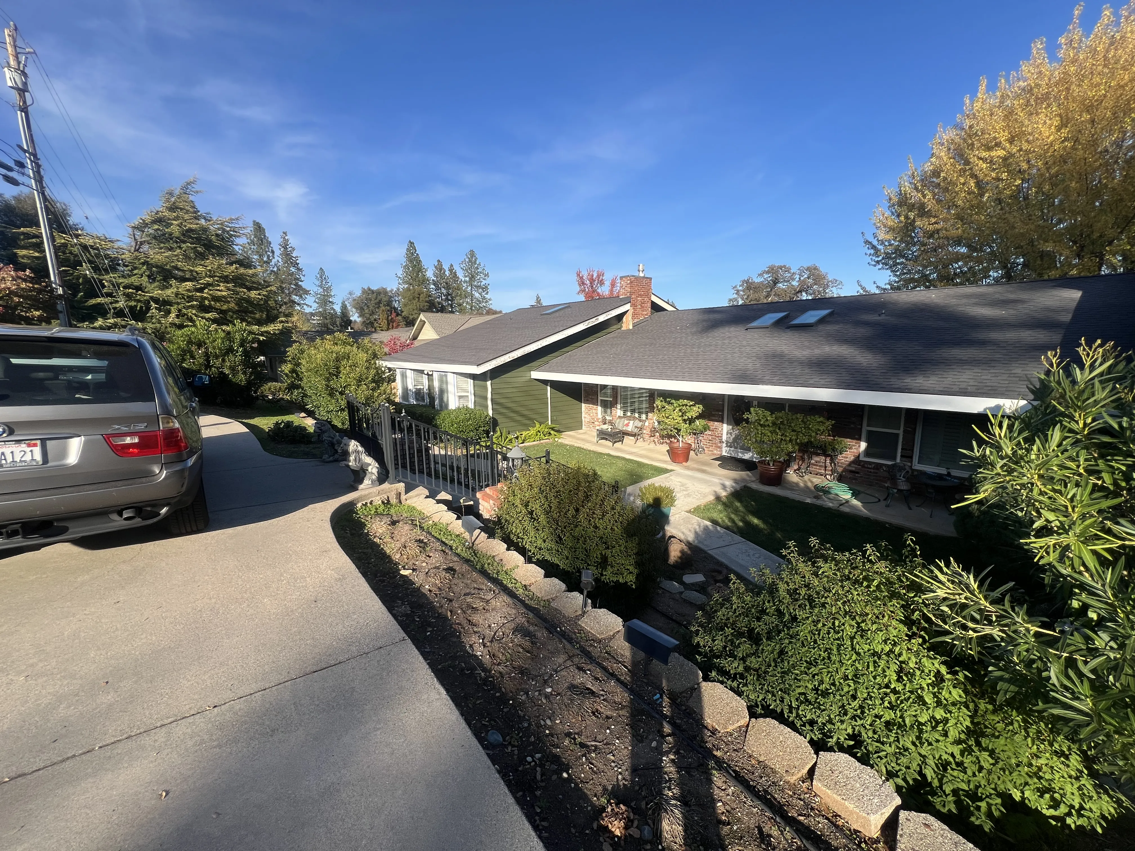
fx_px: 426
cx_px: 568
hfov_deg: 106.2
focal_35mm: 13
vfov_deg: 89.9
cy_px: 426
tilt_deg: -8.8
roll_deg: +0.8
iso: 32
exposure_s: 1/1096
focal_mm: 1.57
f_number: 1.8
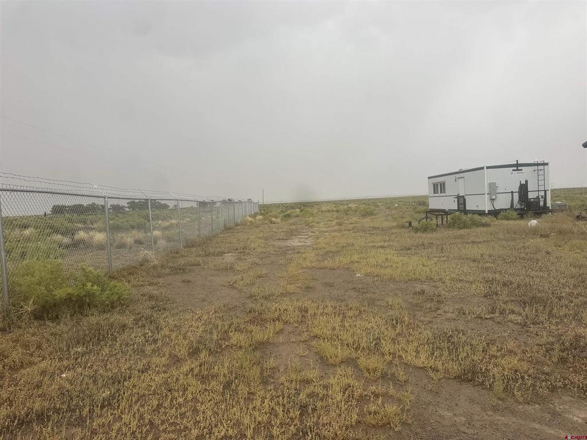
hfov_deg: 71.6
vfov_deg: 56.8
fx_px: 407
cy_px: 220
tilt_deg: -3.4
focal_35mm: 24
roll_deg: +3.3
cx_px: 294
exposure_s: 1/685
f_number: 1.78
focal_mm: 6.76
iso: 80
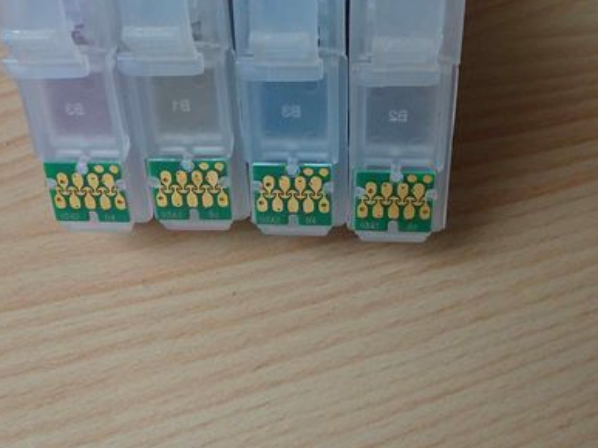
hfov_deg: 31.2
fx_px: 1071
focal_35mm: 62
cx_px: 297
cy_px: 99
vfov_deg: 23.3
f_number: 3.5
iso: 80
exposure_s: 1/30
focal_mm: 4.1
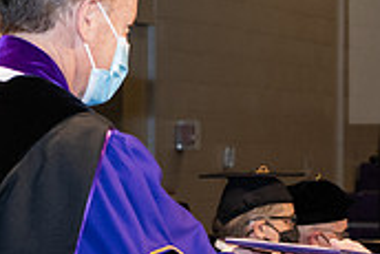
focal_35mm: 223
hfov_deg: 9.2
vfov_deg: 6.2
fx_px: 2356
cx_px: 283
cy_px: 207
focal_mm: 66
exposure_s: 1/200
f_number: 6.3
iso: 1600
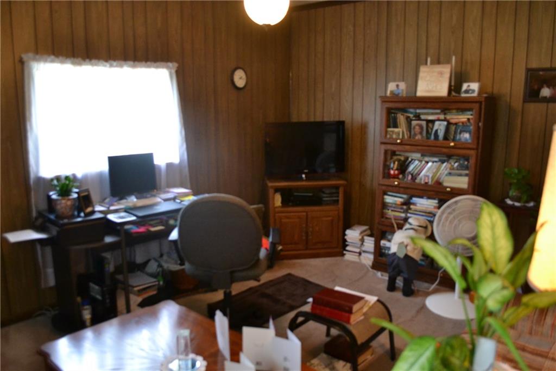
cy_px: 186
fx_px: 417
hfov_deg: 67.4
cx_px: 278
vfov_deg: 47.9
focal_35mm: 27
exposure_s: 1/60
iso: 1600
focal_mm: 18
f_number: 3.5
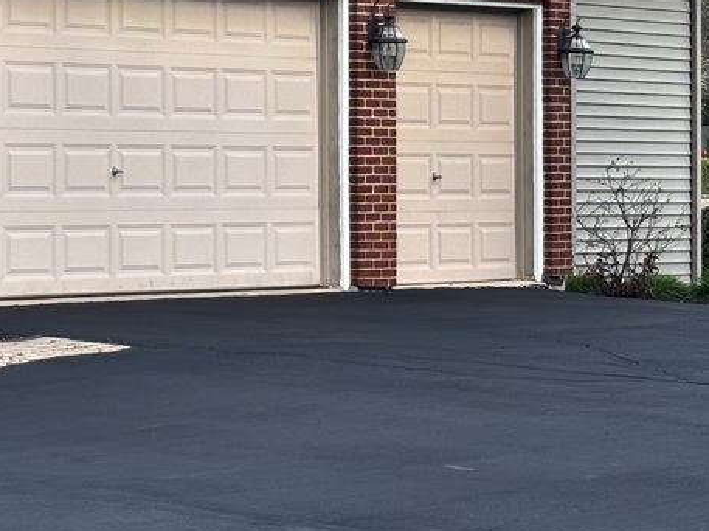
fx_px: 3356
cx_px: -352
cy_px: -14
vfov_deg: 9.0
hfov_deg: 11.6
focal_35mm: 164
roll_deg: -0.6
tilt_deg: +2.4
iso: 32
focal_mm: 5.96
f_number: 1.6
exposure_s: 1/615
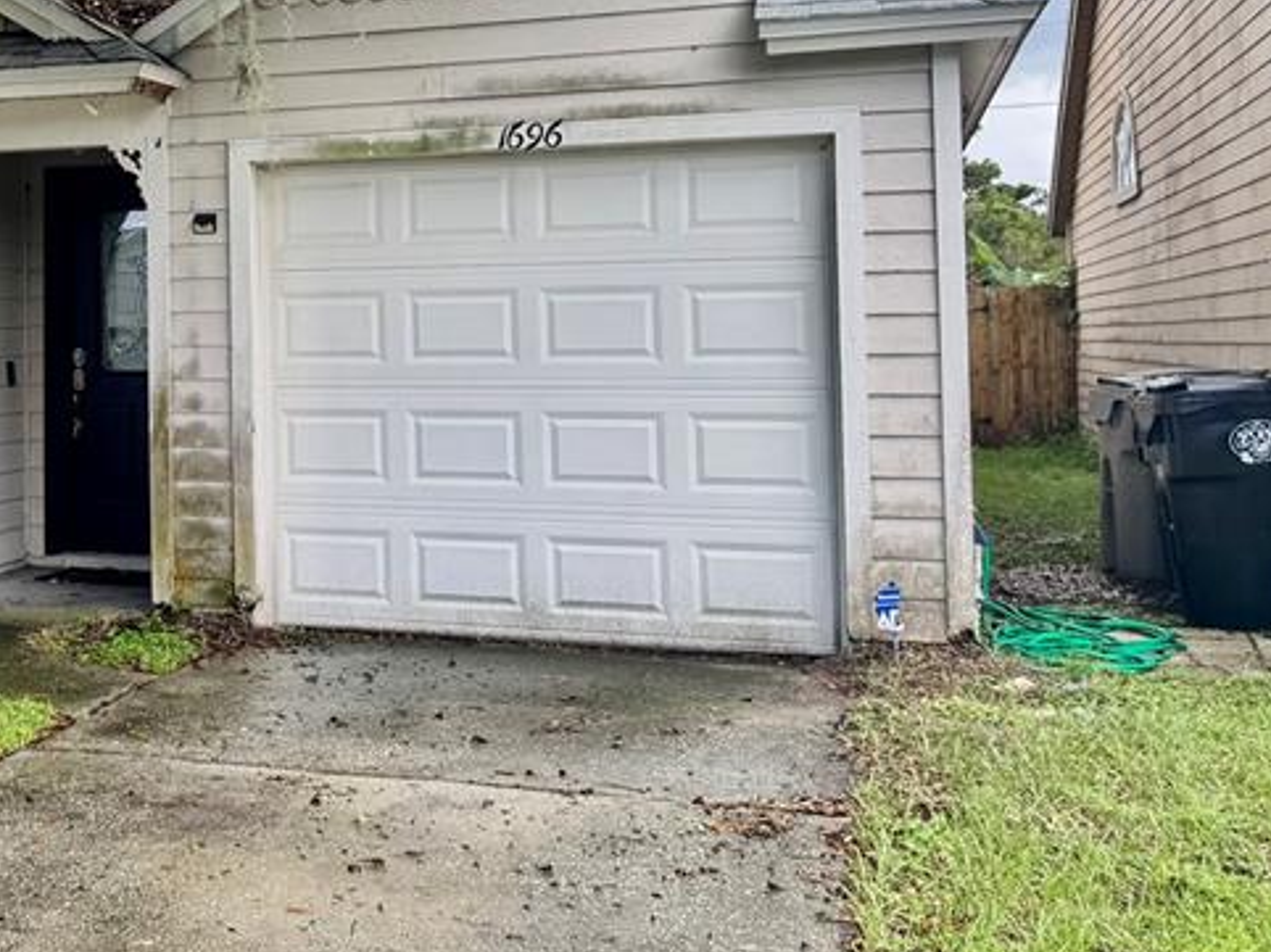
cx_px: 76
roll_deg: +0.8
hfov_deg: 34.9
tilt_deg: +1.8
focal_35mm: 51
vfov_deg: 28.2
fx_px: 1872
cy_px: 264
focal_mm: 6.76
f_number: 1.78
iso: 80
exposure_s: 1/651
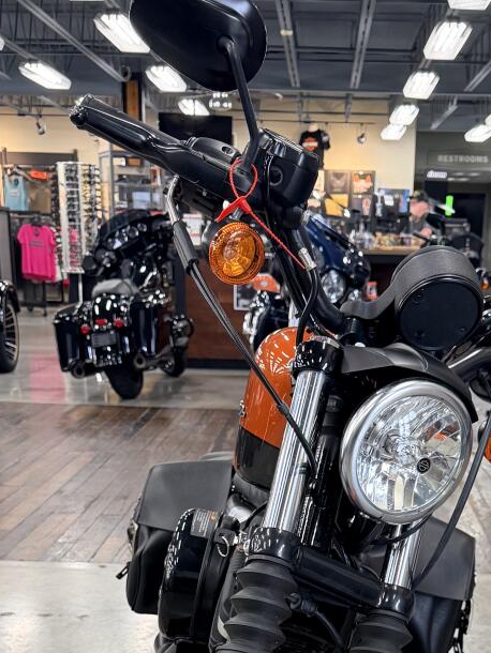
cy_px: 718
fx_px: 1115
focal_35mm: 59
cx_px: 320
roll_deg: -1.2
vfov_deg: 29.5
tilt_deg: -22.4
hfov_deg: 24.7
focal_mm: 6.76
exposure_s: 1/60
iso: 200
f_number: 1.78
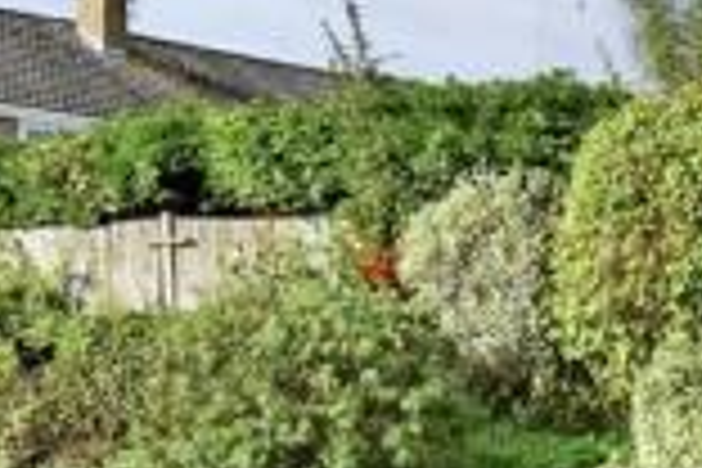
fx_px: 1228
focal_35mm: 63
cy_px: 326
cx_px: 882
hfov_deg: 27.3
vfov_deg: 21.5
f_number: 11
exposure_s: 1/400
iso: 400
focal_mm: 10
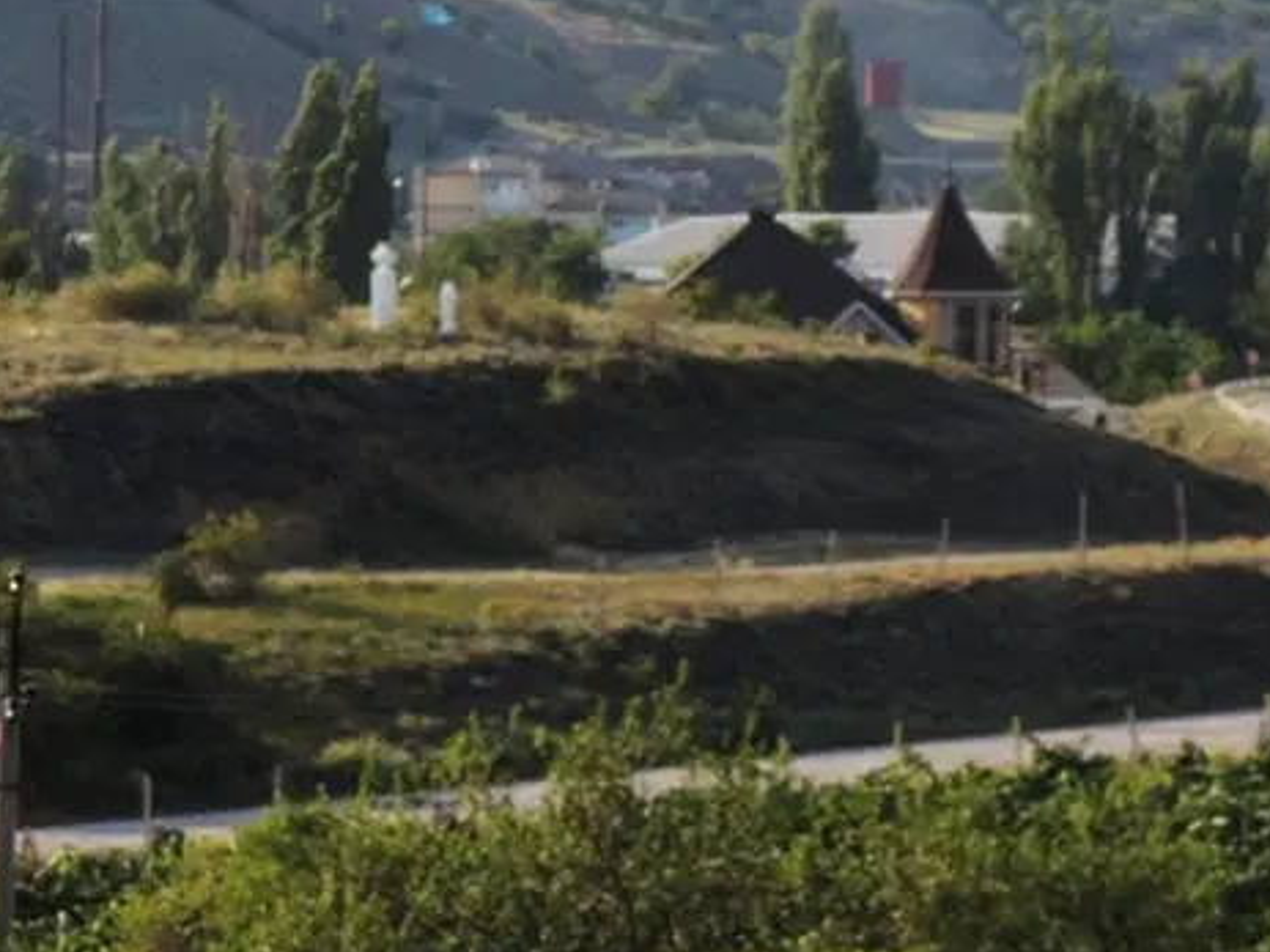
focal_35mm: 259
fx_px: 9500
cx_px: 403
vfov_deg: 5.7
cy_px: -222
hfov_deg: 7.6
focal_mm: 17.9
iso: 100
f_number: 4.9
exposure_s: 1/320
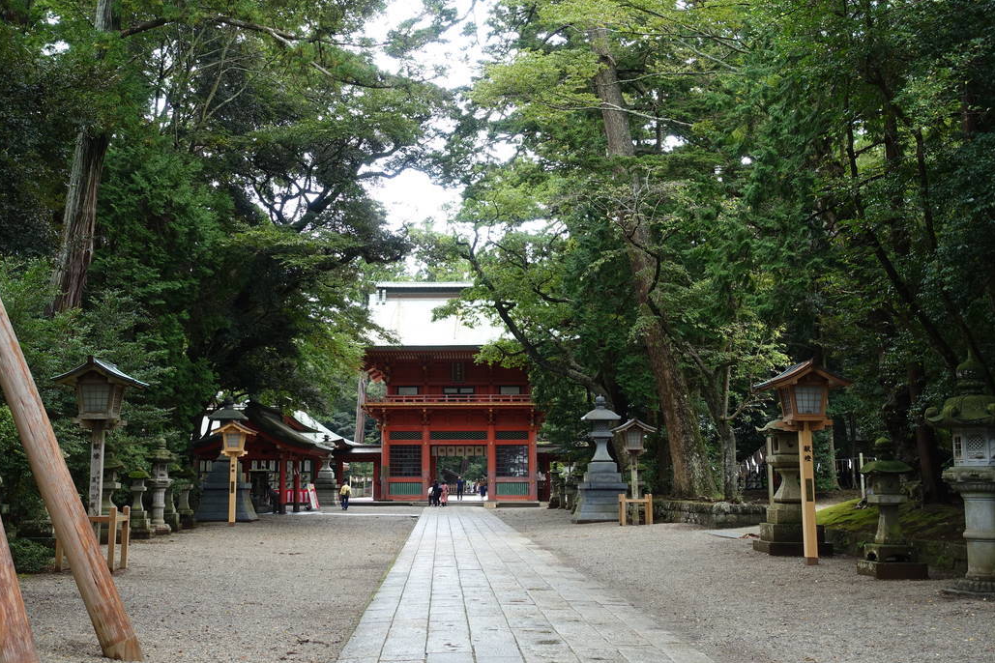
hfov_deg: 46.3
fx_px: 1161
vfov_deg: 31.9
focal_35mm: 42
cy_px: 293
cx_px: 434
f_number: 4
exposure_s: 1/80
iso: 125
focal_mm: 13.34
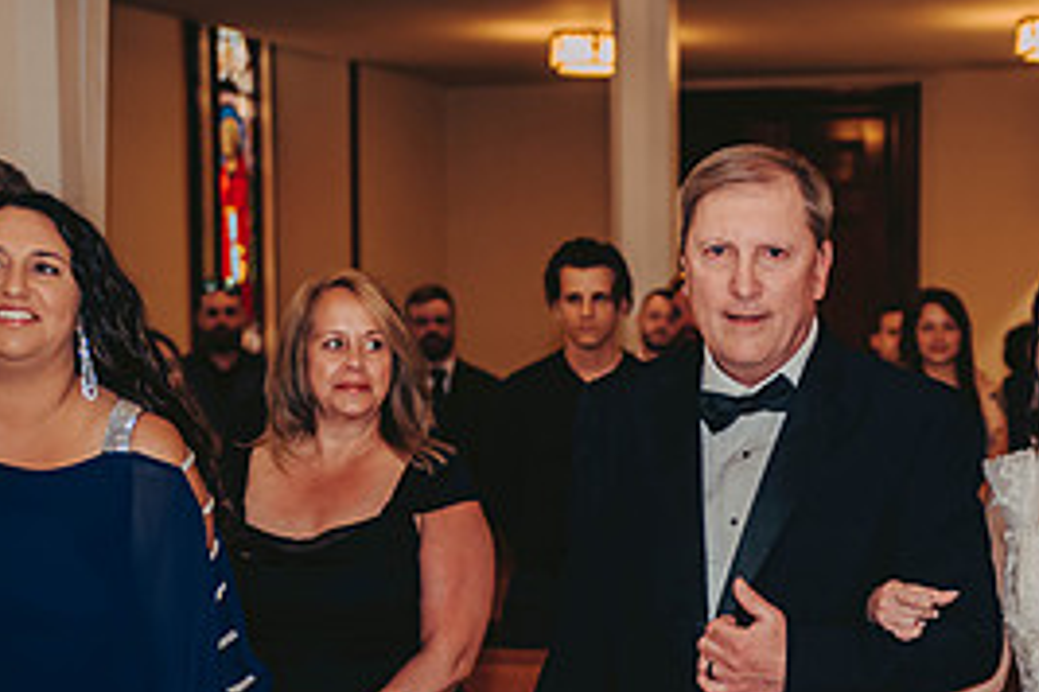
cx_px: 922
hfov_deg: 17.8
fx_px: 3261
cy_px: 585
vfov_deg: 12.1
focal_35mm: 113
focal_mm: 52
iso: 800
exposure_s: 1/100
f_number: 2.8
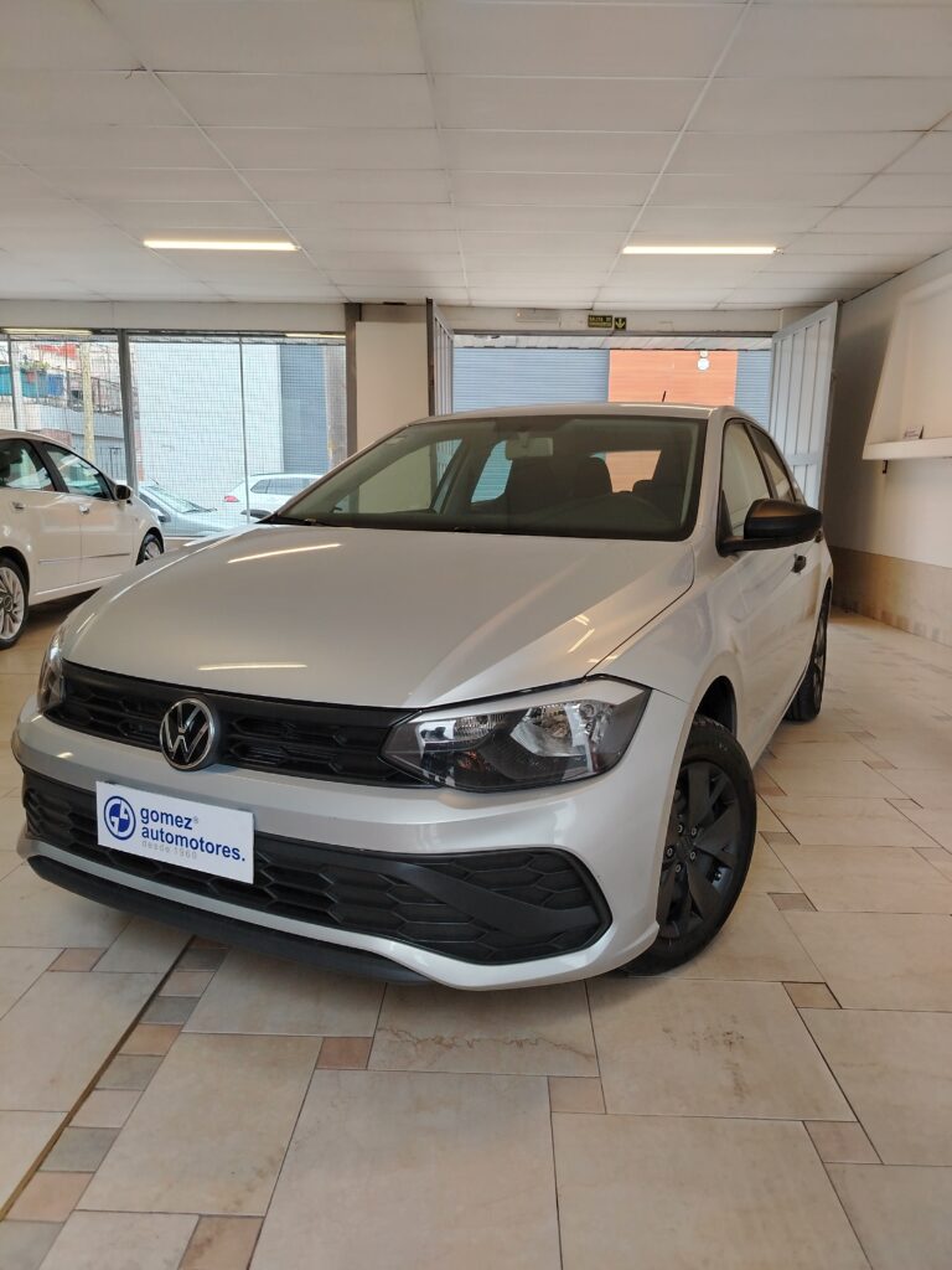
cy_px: 635
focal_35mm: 24
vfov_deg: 71.6
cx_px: 476
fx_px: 880
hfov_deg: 56.8
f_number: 1.75
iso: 328
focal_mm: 5.25
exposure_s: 1/50
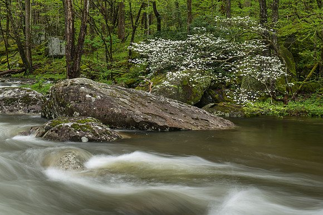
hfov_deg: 34.5
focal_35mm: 58
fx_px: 520
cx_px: 162
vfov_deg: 23.4
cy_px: 108
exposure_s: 1.3
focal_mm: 58
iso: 50
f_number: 13
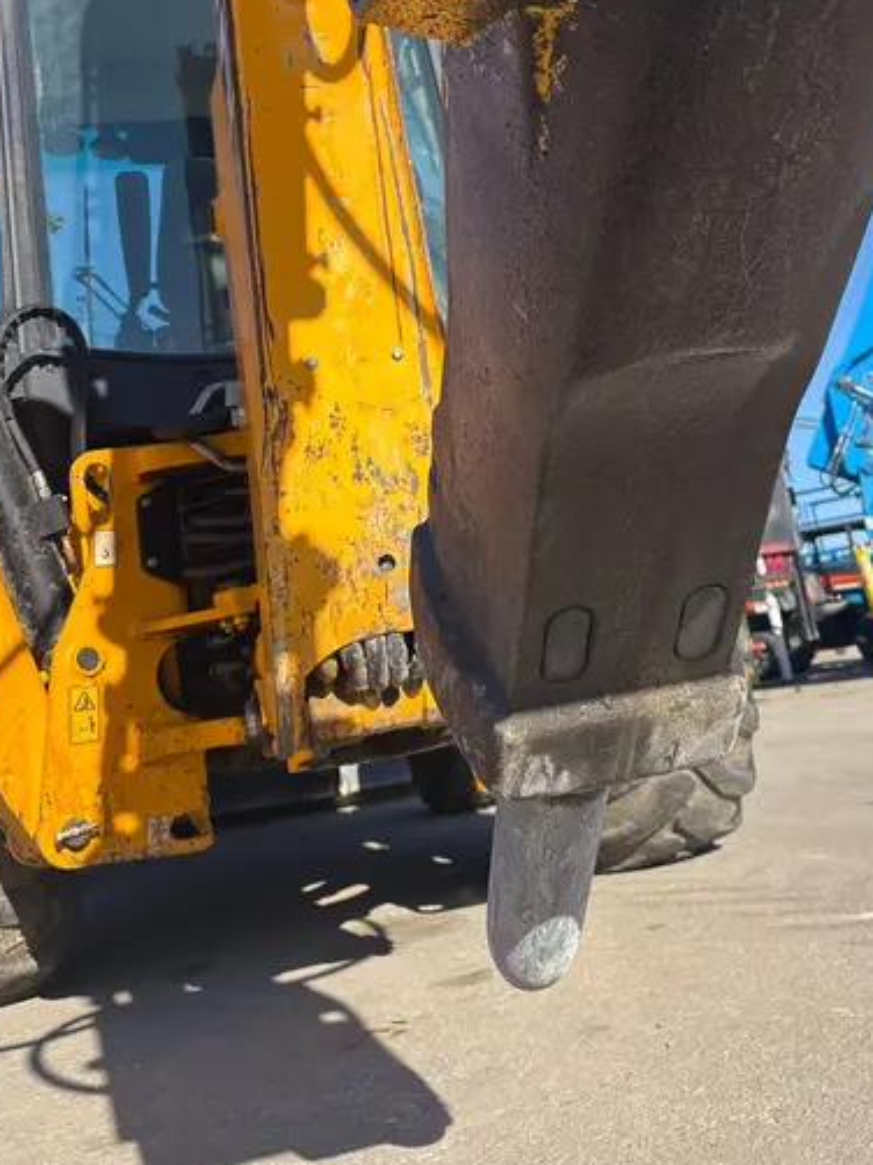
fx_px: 1279
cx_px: 492
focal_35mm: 38
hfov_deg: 37.6
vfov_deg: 47.8
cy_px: 342
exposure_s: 1/2105
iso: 50
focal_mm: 5.96
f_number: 1.6
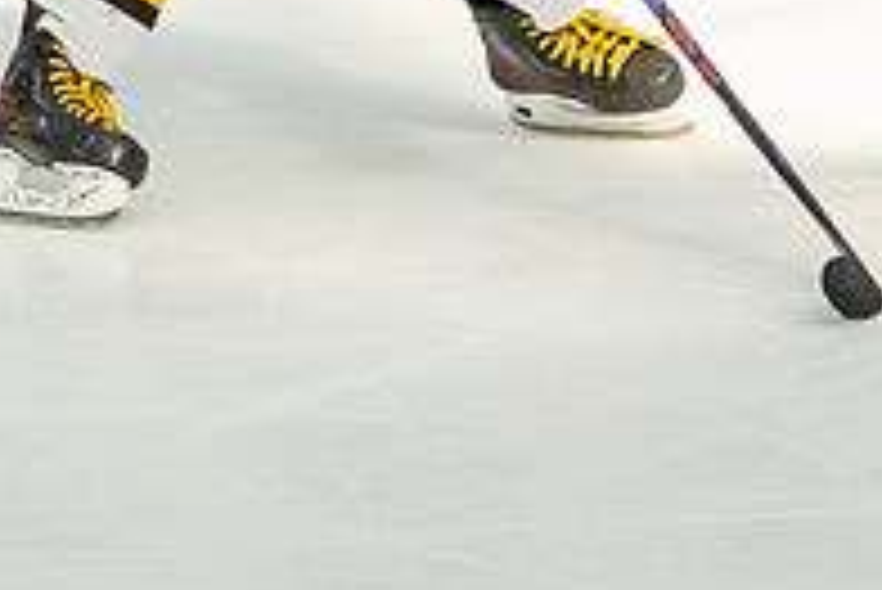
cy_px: -97
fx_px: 15250
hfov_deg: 3.3
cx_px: -8
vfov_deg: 2.2
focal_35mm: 622
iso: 800
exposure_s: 1/1600
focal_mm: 84
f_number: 3.5
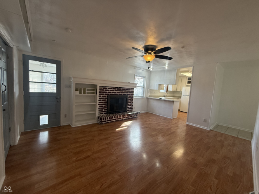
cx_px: 130
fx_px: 105
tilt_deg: -3.9
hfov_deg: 102.1
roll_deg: -3.2
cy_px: 97
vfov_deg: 85.7
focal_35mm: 14
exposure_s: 1/120
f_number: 2.2
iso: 200
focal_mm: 2.22
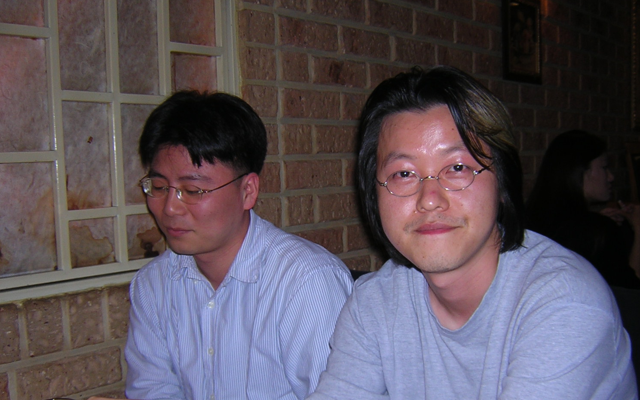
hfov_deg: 48.2
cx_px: 343
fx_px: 715
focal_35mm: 41
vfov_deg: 31.1
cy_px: 245
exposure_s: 1/60.1
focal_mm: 4.7
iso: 100
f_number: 2.6
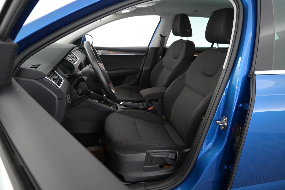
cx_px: 142
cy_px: 95
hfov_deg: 73.7
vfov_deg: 53.1
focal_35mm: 24
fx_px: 190
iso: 2500
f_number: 3.5
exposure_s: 1/50
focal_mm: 16
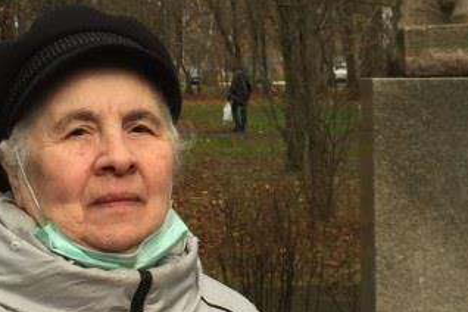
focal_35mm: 97
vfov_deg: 14.0
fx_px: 1261
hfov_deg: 20.9
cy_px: 34
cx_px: 325
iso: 32
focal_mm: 4.15
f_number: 2.2
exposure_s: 1/356
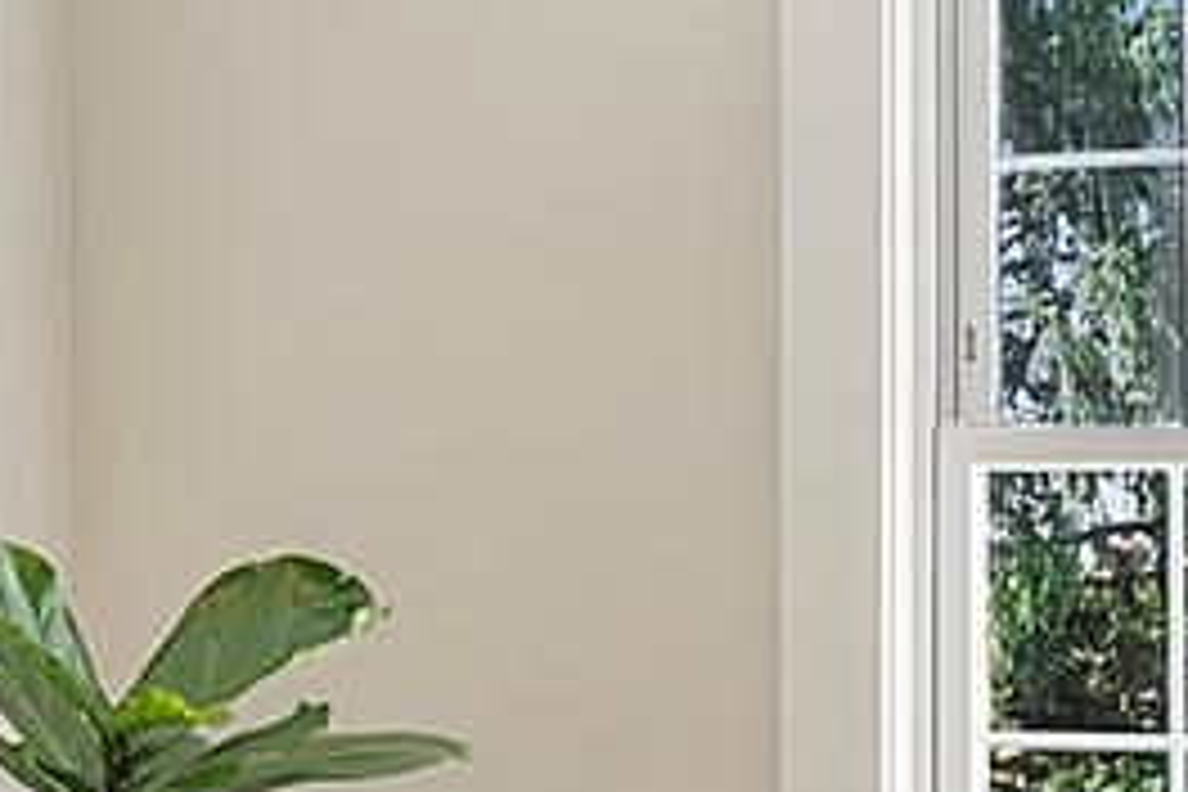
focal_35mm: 124
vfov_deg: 11.0
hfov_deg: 16.5
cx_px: 832
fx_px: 4092
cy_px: 587
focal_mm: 16
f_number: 8
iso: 200
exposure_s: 1/5
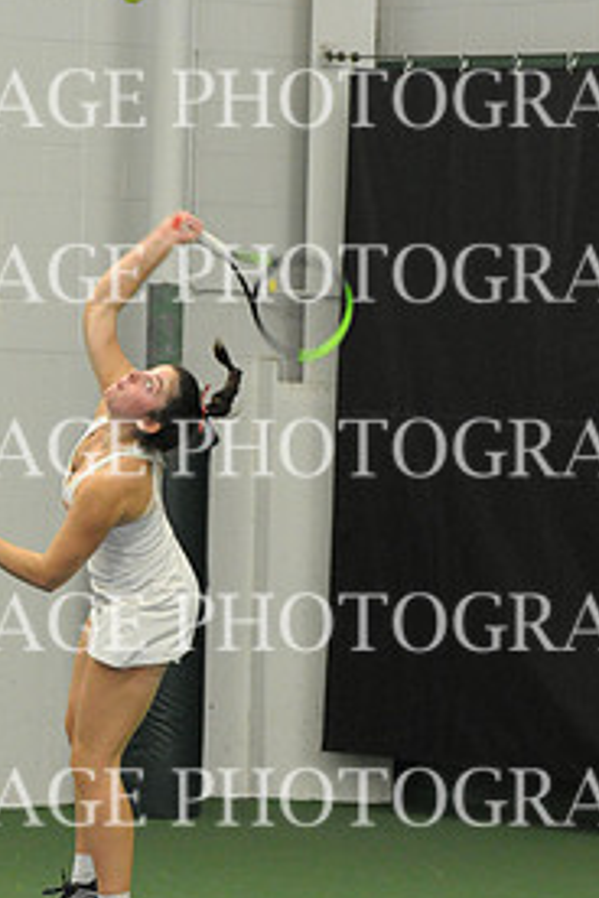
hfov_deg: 5.6
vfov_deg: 8.4
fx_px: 6089
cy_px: 534
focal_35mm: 244
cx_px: 150
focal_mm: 116
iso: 8000
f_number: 4
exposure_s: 1/500
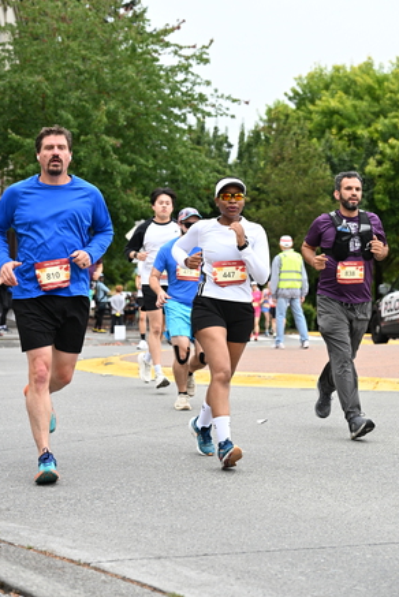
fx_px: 1378
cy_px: 255
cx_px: 225
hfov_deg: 16.5
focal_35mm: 83
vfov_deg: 24.4
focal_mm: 66
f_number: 4
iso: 1600
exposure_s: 1/800
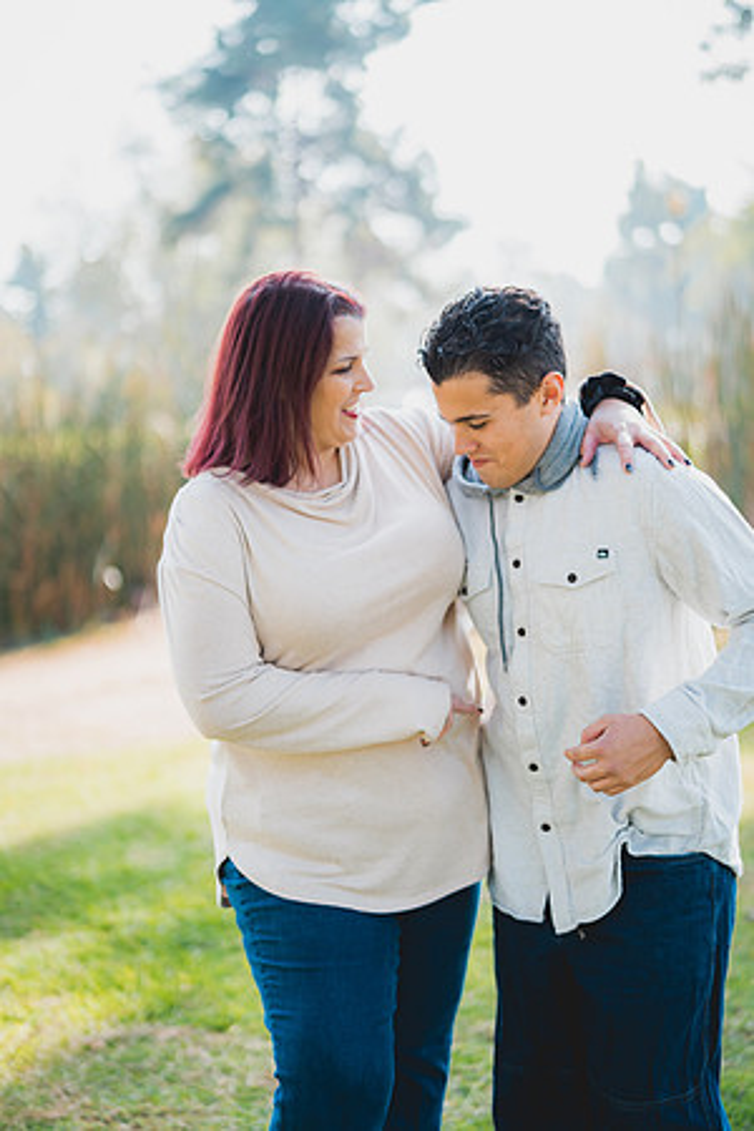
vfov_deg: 39.6
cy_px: 566
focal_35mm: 50
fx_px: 1571
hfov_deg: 27.0
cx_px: 377
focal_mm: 50
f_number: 1.4
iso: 250
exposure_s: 1/1600
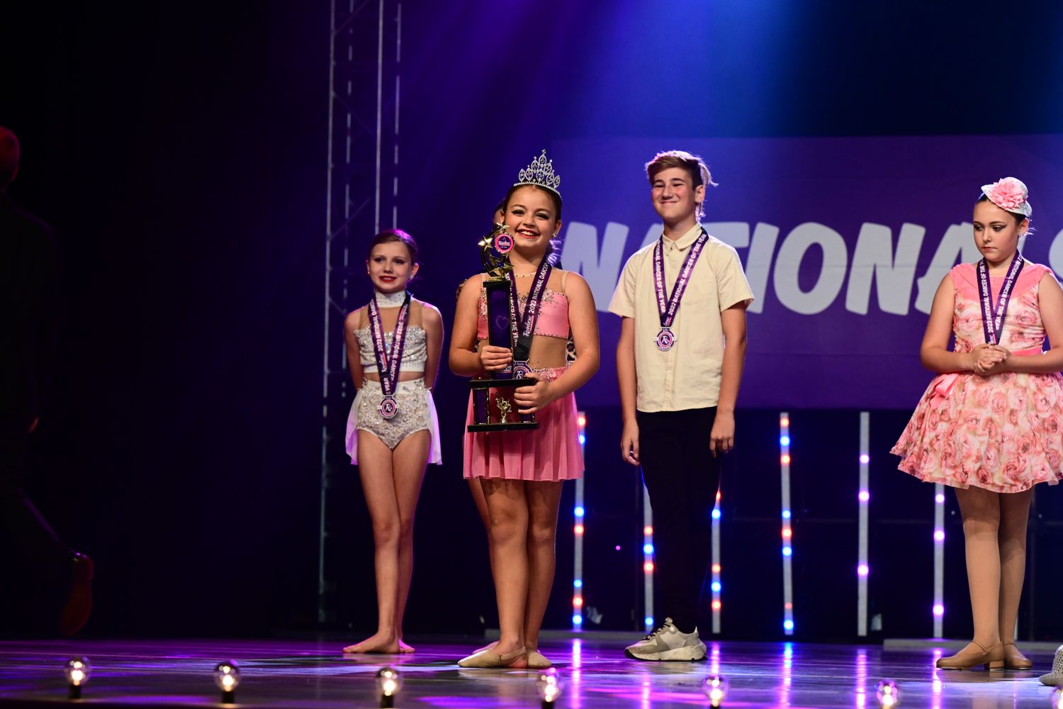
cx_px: 532
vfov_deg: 11.0
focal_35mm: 125
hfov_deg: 16.4
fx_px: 3691
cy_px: 354
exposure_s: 1/400
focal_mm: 125
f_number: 5
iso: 2000
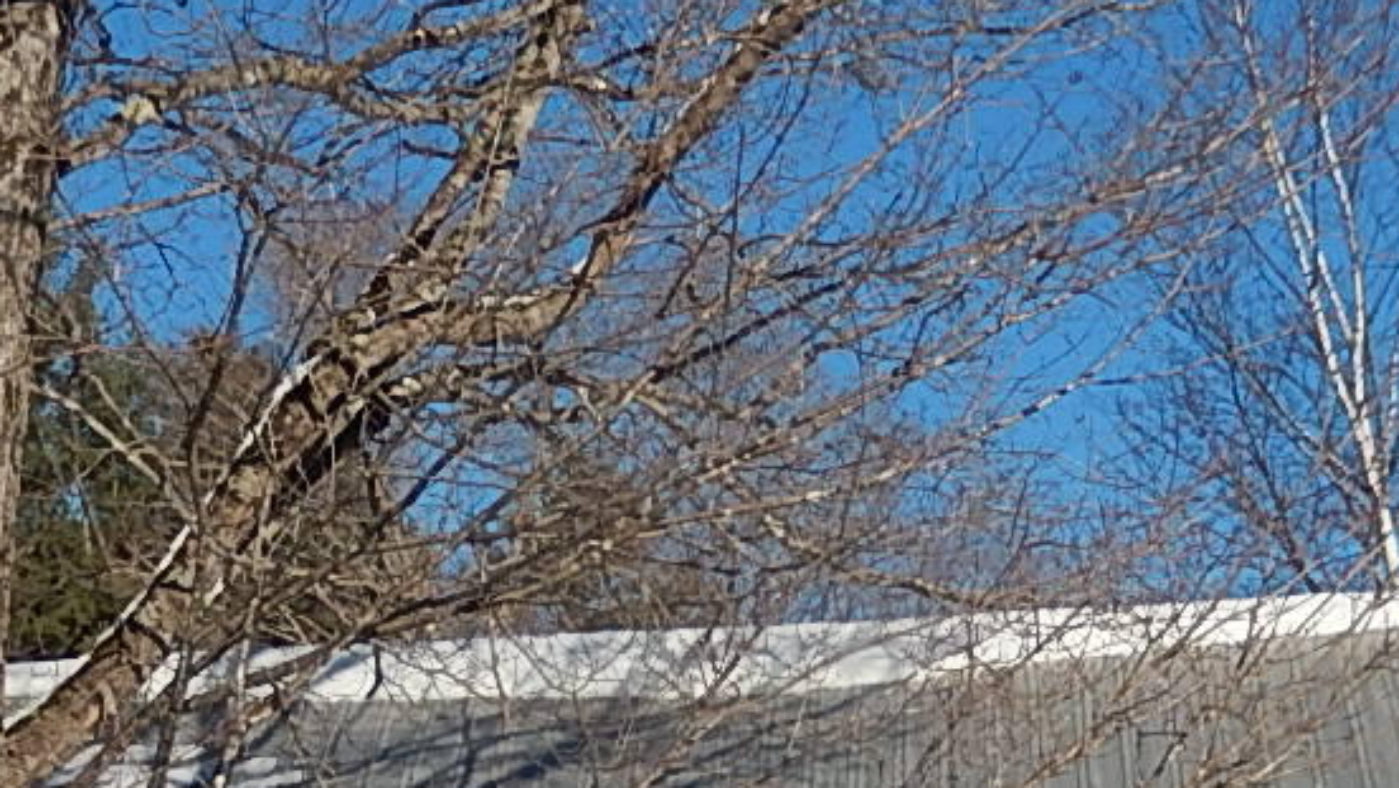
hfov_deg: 15.1
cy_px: 1166
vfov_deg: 8.4
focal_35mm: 142
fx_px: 5270
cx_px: 416
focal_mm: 8.1
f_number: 8.6
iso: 125
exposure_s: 1/400
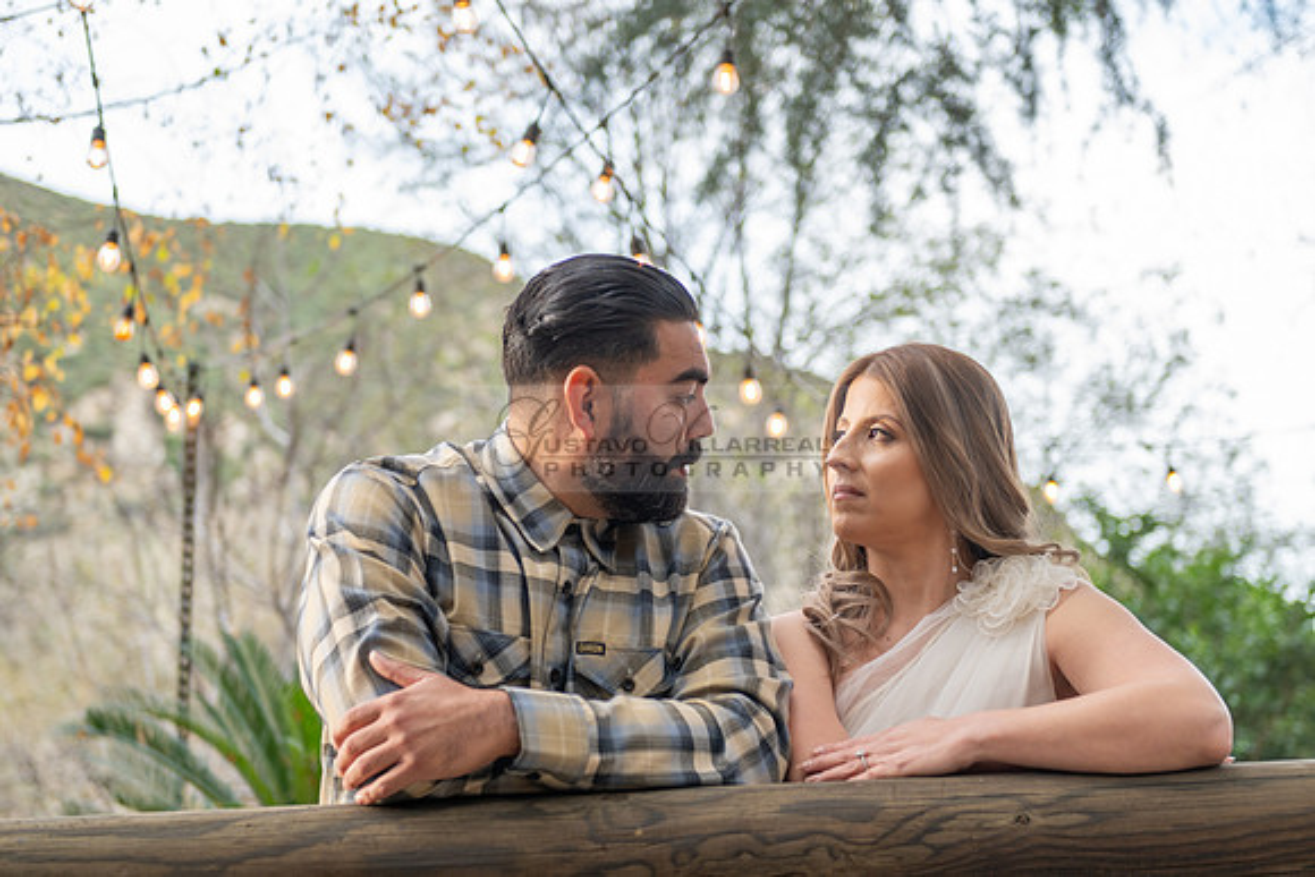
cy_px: 482
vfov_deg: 21.2
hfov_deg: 31.4
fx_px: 2340
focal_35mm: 64
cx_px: 649
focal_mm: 58
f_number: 3.2
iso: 200
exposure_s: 1/160
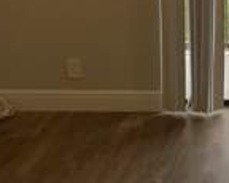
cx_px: 340
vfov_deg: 15.1
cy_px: 23
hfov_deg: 17.2
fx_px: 684
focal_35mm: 101
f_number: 2.4
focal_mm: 3.3
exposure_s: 1/100
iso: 32
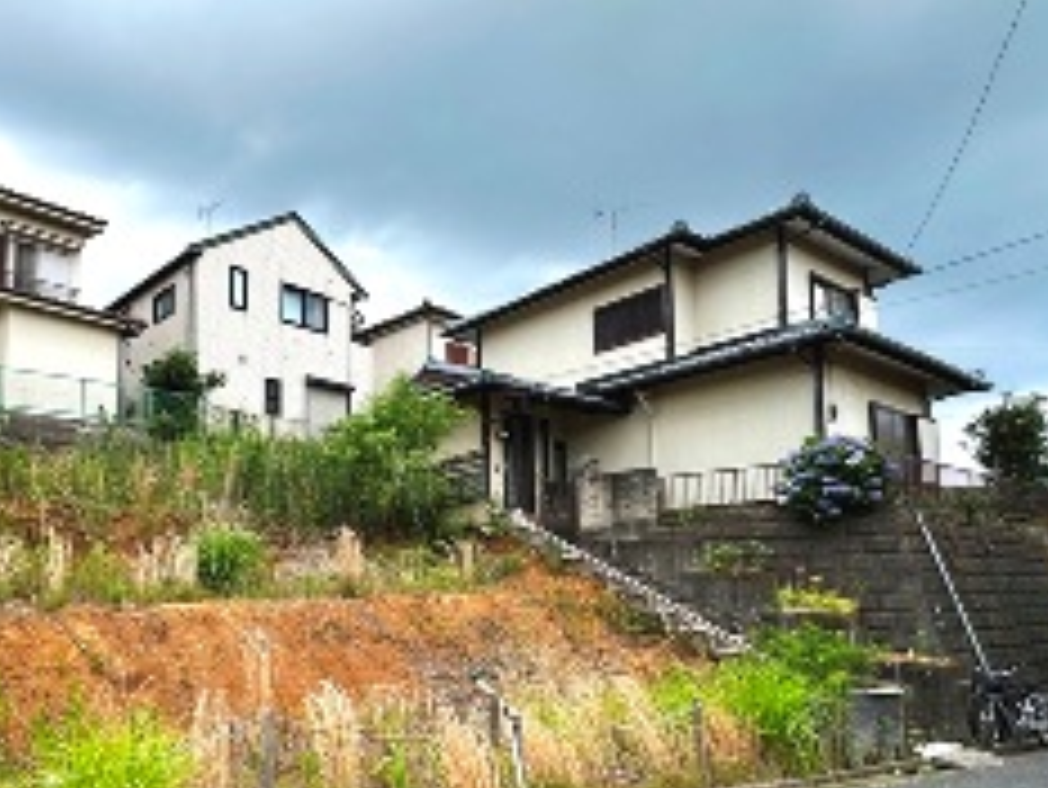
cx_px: 279
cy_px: 527
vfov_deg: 55.6
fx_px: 727
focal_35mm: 24
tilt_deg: +4.4
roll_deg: -0.6
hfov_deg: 67.6
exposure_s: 1/578
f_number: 2.2
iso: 40
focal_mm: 2.22
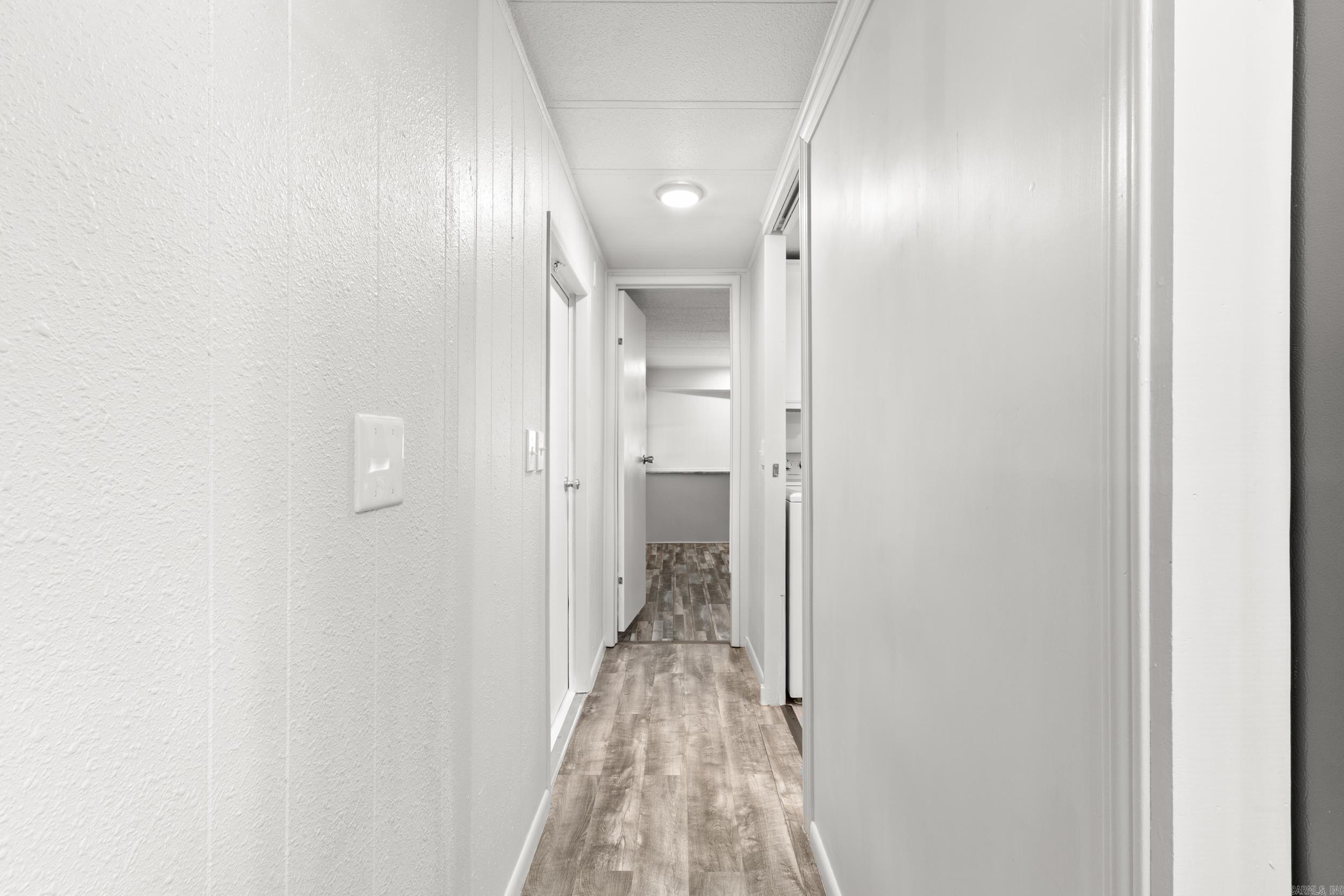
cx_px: 672
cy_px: 448
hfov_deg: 100.4
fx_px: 560
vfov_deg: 77.3
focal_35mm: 15
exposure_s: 1
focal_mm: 10
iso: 200
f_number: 9
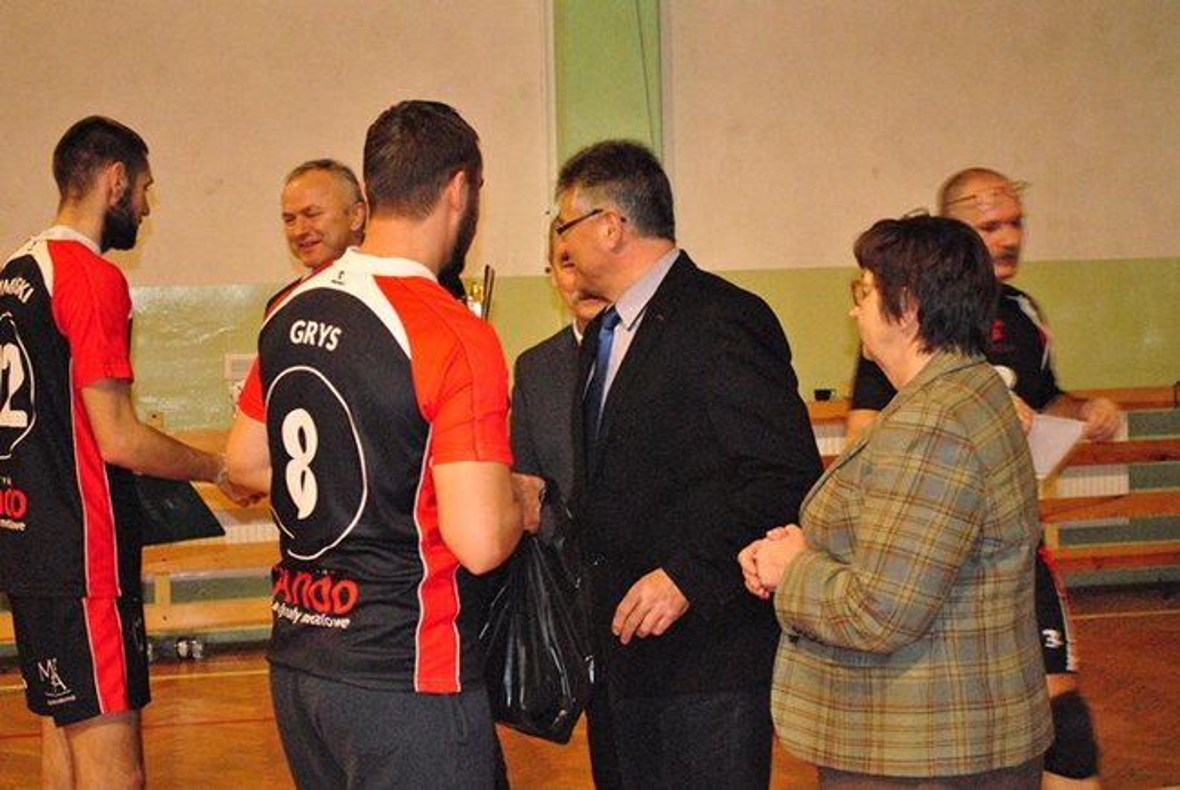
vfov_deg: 22.7
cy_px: 395
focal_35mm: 60
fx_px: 1969
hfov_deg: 33.4
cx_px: 590
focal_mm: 40
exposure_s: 1/60
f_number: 5.3
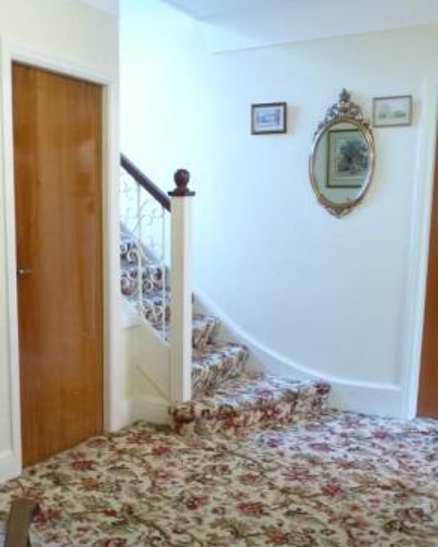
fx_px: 632
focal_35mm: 39
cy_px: 320
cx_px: 146
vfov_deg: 46.7
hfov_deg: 37.8
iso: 400
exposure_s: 1/5
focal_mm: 4.5
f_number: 3.5
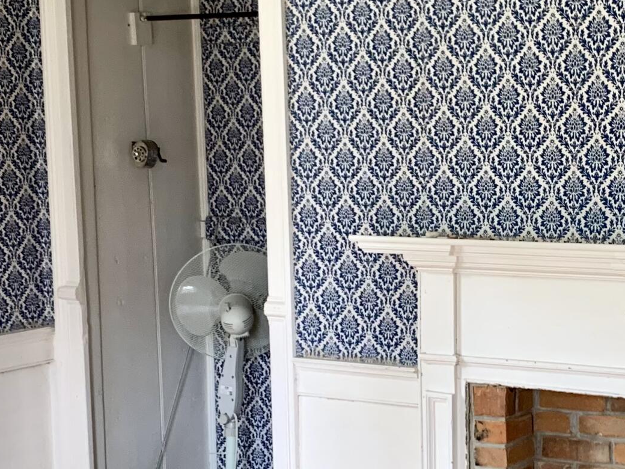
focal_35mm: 75
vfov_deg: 19.6
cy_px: 318
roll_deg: +1.6
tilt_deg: -8.1
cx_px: 481
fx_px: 1354
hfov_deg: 25.6
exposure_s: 1/60
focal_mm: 4.25
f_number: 1.8
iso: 100
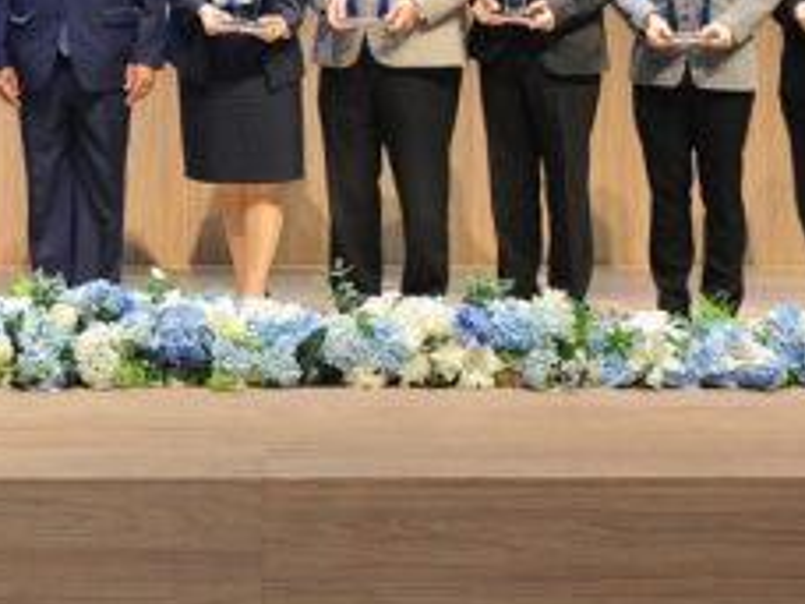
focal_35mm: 110
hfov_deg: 17.0
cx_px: -191
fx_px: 2558
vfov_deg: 13.0
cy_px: -161
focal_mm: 34
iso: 1000
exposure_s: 1/160
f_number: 5.6
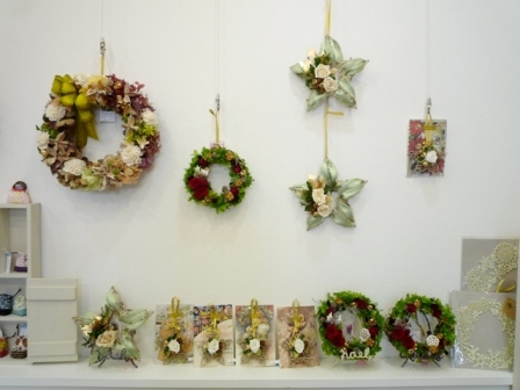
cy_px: 195
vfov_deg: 54.9
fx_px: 376
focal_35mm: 25
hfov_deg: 69.4
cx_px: 260
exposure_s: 1/30
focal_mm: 4.4
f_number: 2.8
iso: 125
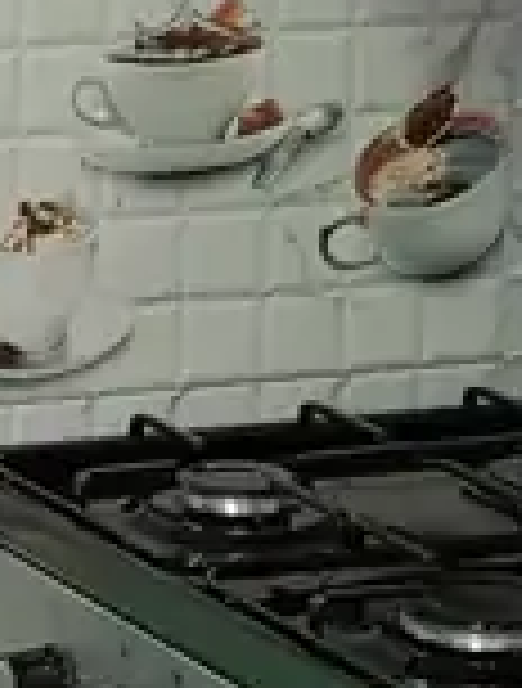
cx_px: -720
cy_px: -128
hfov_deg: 6.5
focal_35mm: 218
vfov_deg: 8.9
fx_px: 4353
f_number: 1.8
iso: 818
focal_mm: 4.22
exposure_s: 1/33.3
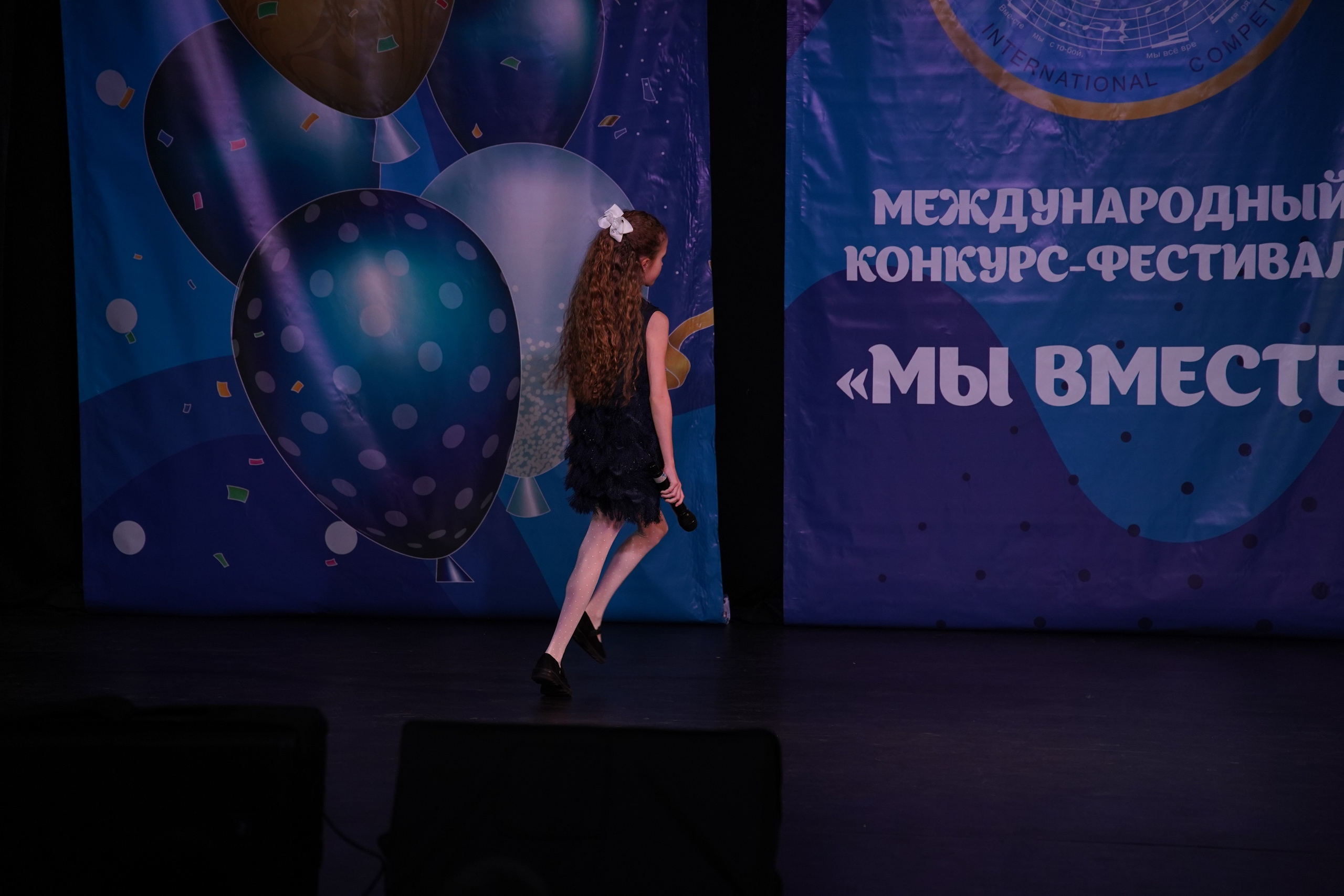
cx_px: 672
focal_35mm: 150
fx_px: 5600
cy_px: 448
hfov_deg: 13.7
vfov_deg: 9.1
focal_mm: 150
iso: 1600
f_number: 4
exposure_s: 1/400
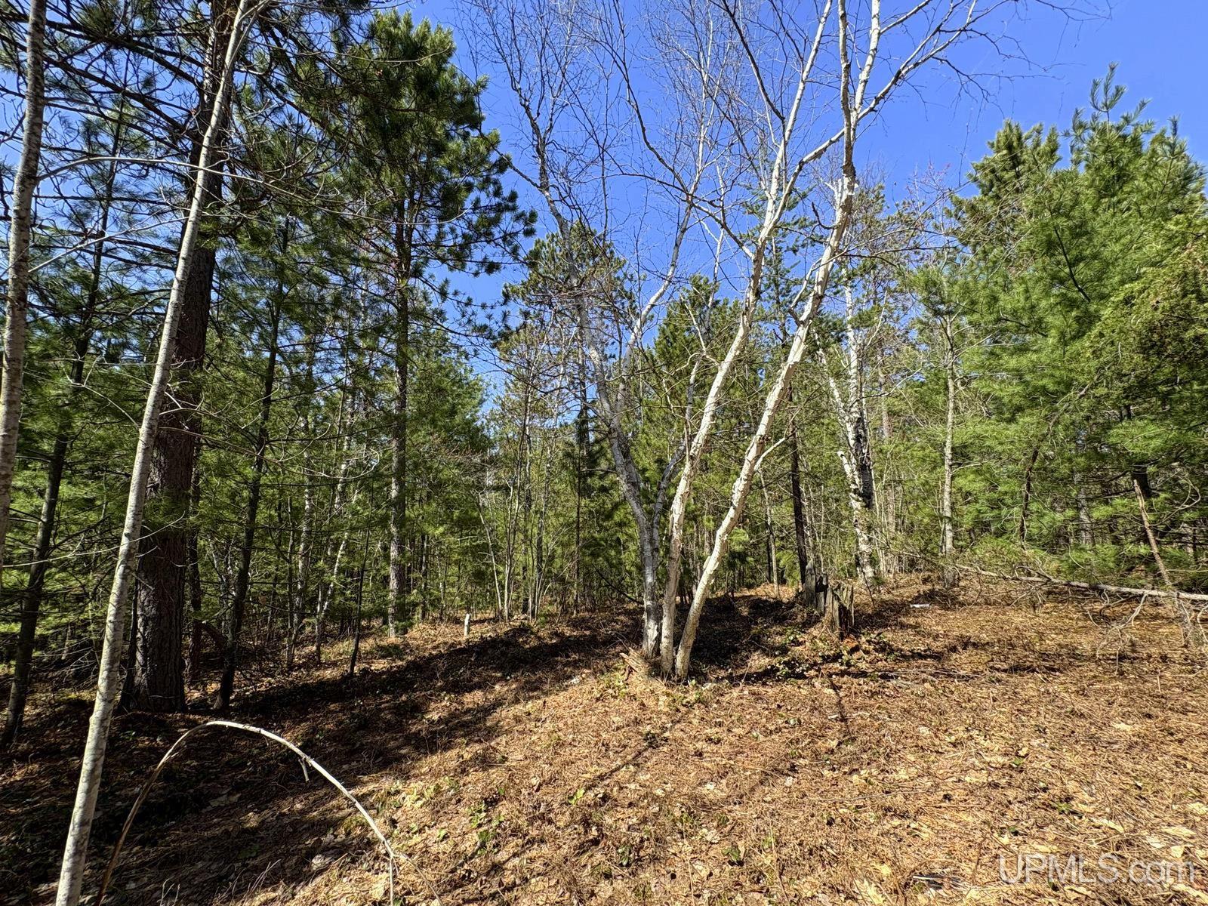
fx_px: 489
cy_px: 453
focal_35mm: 14
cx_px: 604
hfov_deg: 102.1
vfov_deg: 85.7
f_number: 2.2
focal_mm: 2.22
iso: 40
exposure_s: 1/657
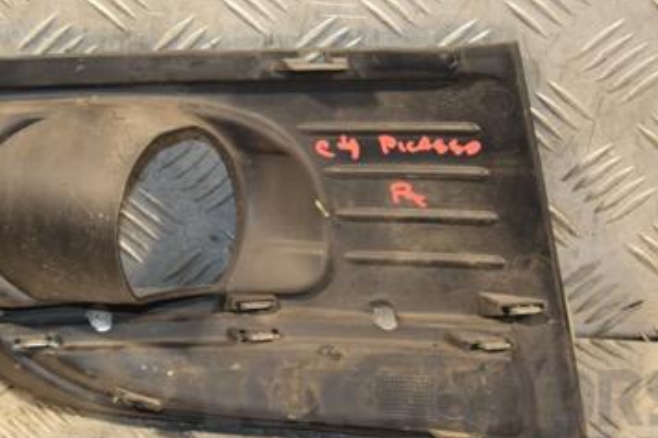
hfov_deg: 17.9
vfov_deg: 12.0
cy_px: 152
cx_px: 170
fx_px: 2080
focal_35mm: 114
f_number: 4.8
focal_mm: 45
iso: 800
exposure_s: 1/125
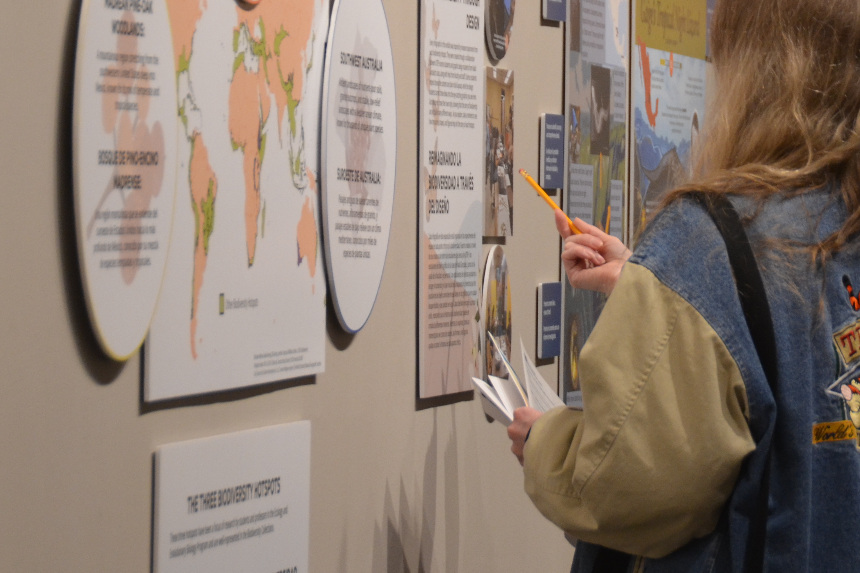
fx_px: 6449
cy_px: 127
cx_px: 719
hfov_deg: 7.6
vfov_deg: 5.1
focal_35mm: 270
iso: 800
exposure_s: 1/60
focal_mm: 90
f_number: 5.3
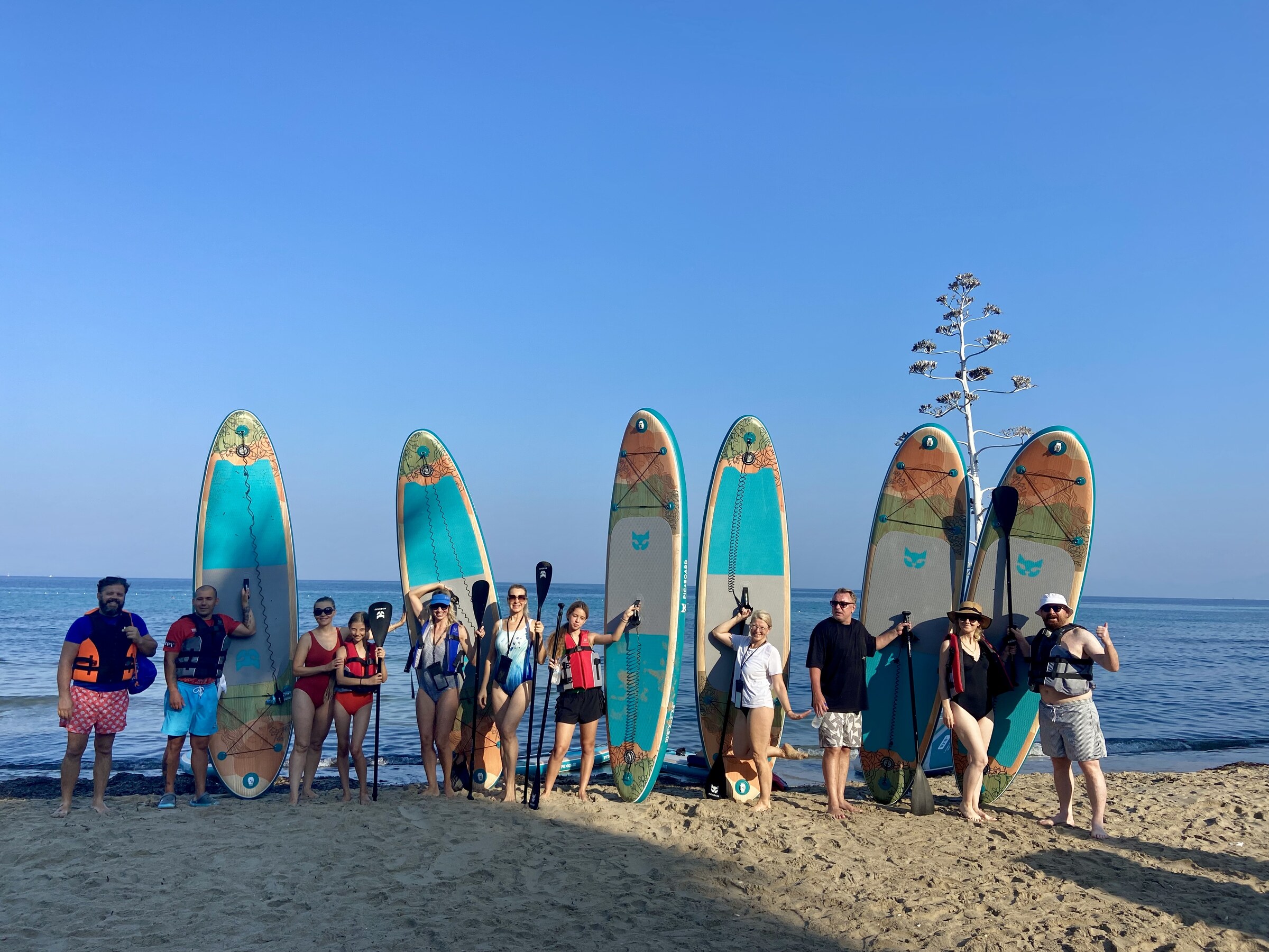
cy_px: 476
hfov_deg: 67.3
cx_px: 634
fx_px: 953
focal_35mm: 26
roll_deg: -1.3
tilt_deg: +6.0
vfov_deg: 53.1
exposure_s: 1/2513
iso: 32
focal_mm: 4.25
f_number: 1.8
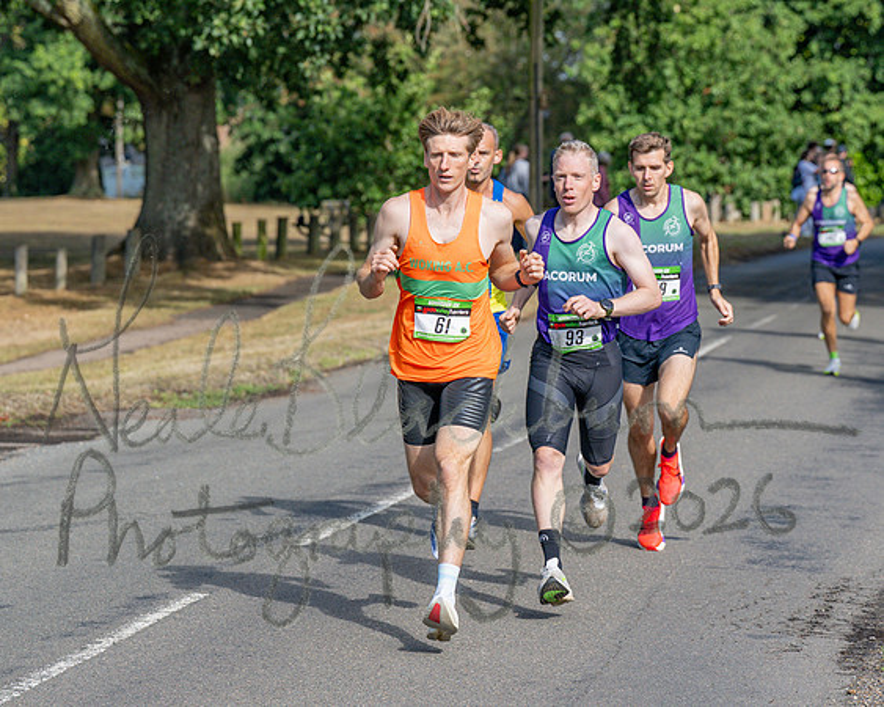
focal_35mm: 160
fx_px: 4184
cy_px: 354
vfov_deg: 9.7
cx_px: 442
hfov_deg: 12.1
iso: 400
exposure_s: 1/3200
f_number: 4
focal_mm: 95
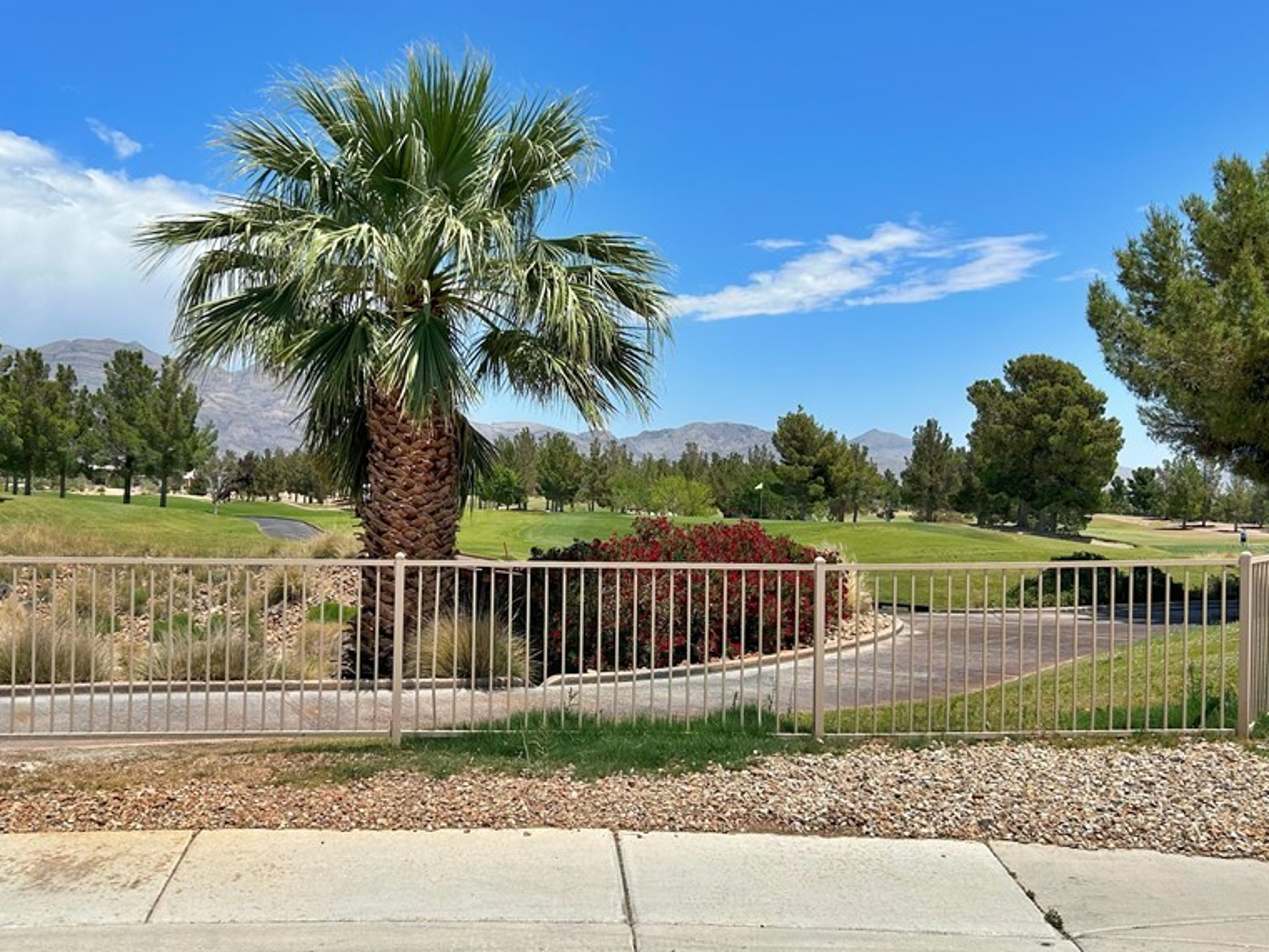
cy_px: 477
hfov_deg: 52.5
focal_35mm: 35
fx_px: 1283
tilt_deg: +2.0
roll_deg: -1.3
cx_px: 550
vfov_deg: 40.7
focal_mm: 5.7
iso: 50
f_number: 1.5
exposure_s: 1/6211
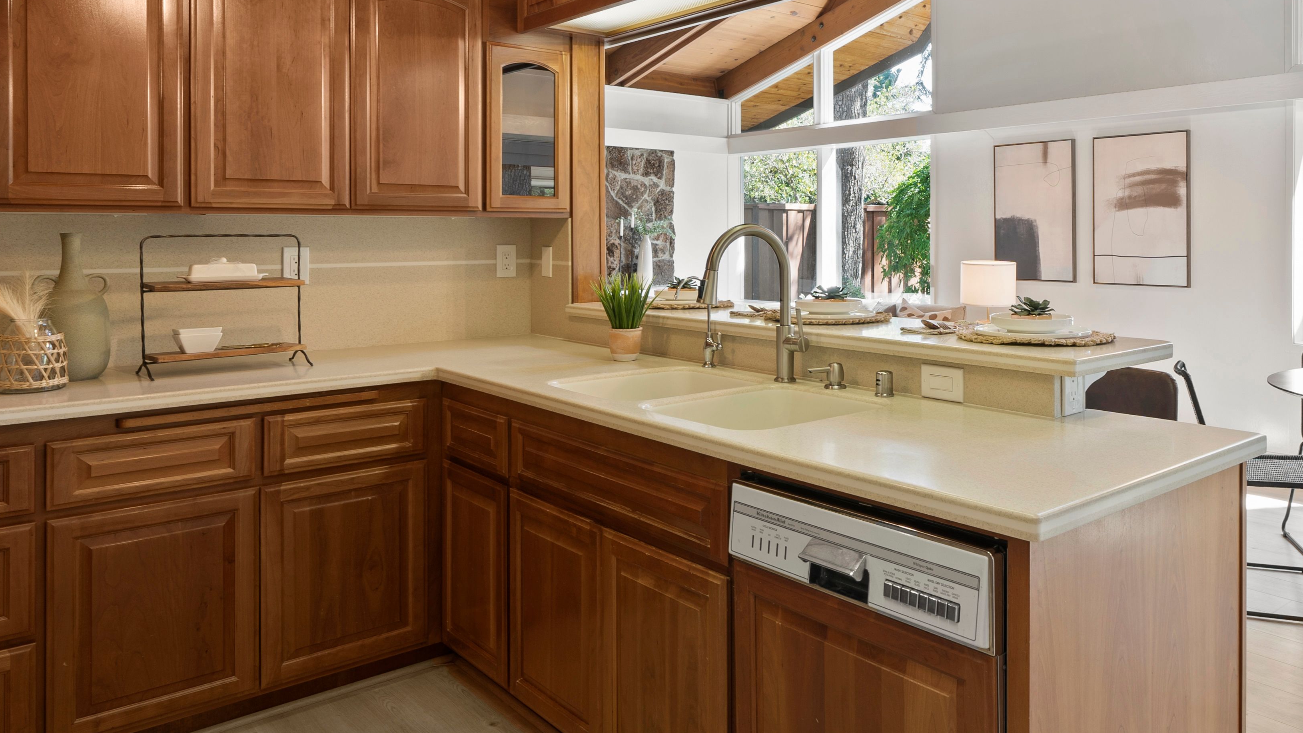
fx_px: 933
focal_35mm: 27
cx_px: 823
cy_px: 225
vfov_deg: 42.1
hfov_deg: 68.7
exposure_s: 1/1.25
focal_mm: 14
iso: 100
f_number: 8
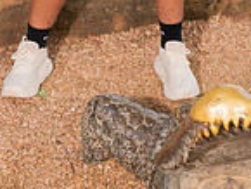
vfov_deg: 9.6
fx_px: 1038
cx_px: 123
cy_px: -196
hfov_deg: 13.8
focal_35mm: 143
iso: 320
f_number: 7.1
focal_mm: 48
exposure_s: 1/320
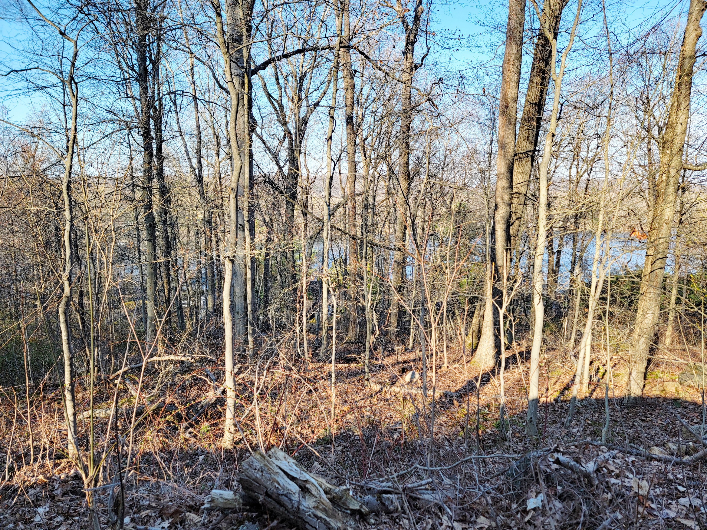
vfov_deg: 56.8
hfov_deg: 71.6
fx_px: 490
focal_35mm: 24
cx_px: 354
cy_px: 265
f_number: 1.8
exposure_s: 1/262
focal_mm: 6.7
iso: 16
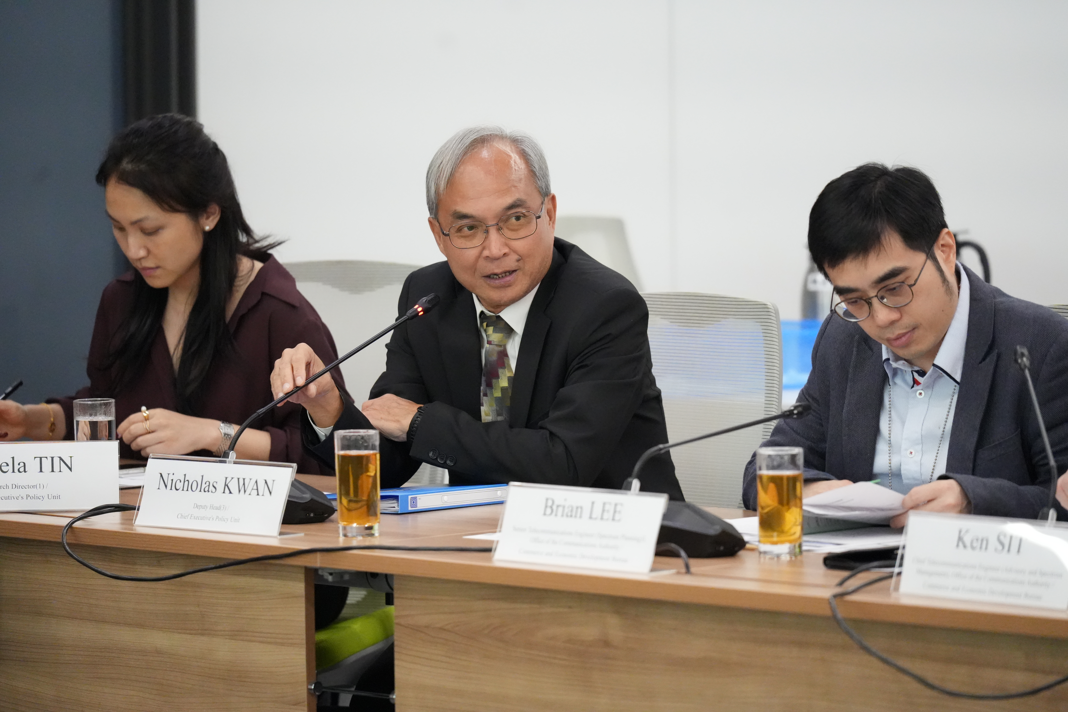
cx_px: 534
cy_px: 356
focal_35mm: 200
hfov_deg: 10.3
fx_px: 5933
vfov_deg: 6.9
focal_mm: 200
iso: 12800
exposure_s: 1/320
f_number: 4
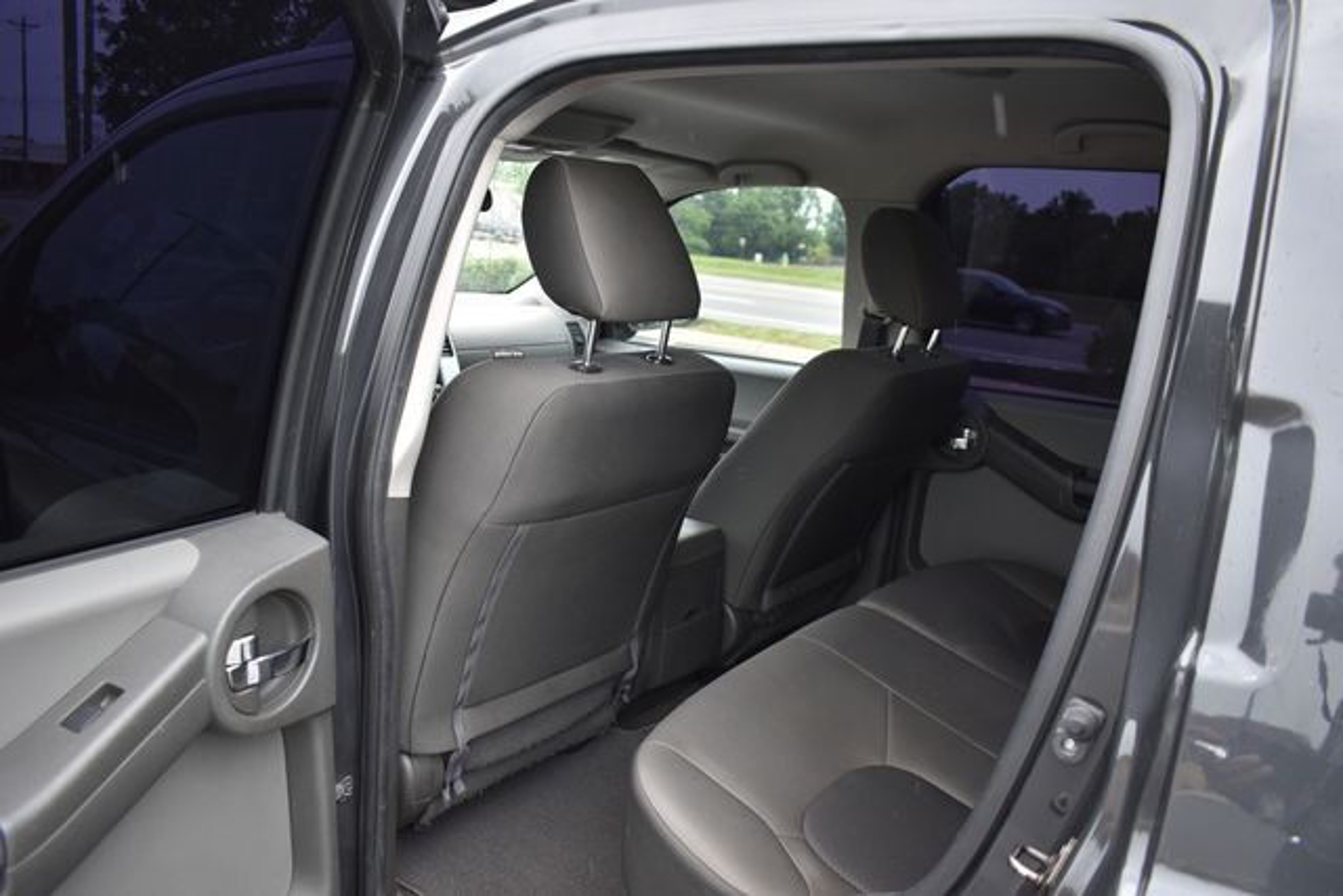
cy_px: 448
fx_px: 1007
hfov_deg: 67.4
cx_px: 672
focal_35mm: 27
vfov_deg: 48.0
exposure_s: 1/250
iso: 400
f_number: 4
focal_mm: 18
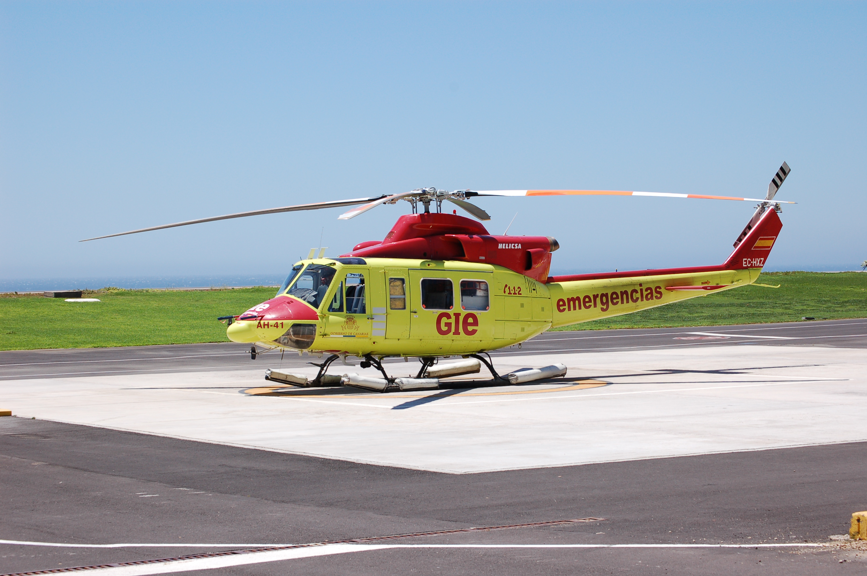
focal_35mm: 82
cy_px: 288
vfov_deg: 16.5
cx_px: 434
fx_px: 1985
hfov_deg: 24.6
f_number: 10
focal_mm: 55
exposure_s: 1/400
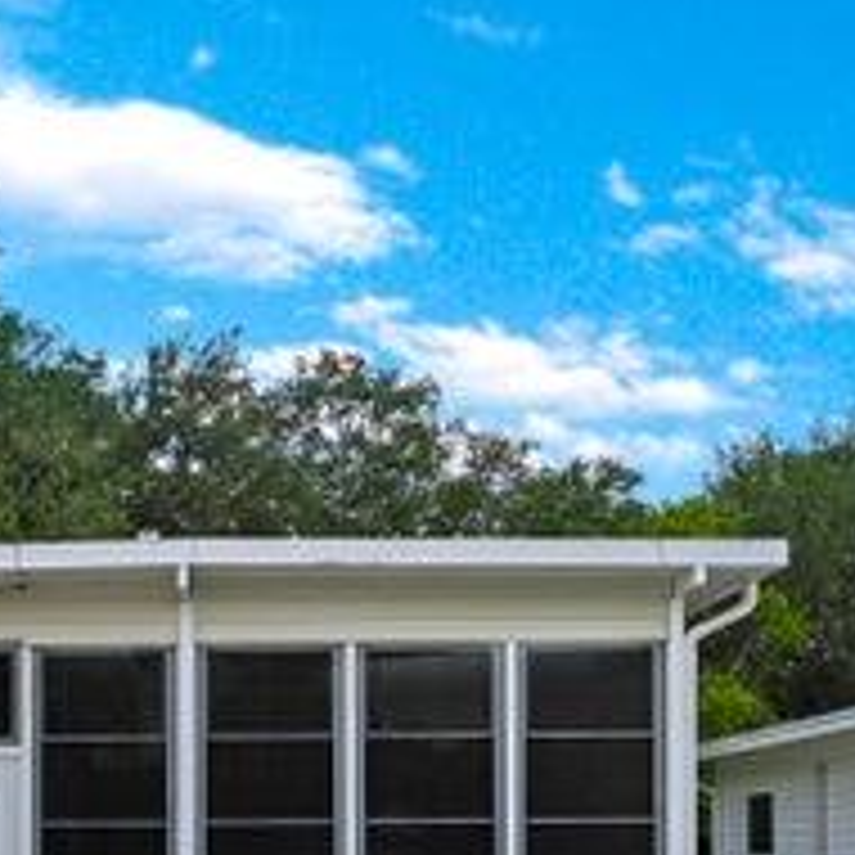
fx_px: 1257
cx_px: 214
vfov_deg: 32.6
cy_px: 958
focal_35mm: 45
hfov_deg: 36.7
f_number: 8
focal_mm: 14
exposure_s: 1/320
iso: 100
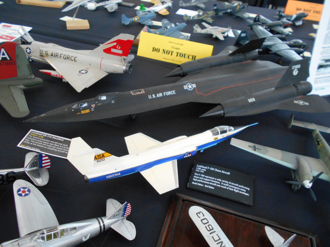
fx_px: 248
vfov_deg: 53.1
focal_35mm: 26
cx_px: 165
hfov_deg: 67.3
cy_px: 124
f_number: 3.2
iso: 360
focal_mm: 4.6
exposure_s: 1/30
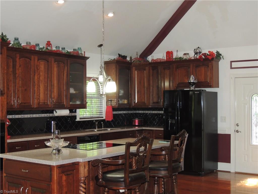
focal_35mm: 50
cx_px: 129
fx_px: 373
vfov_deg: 29.1
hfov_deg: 38.2
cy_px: 97
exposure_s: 1/40
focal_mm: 8.9
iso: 400
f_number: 3.6
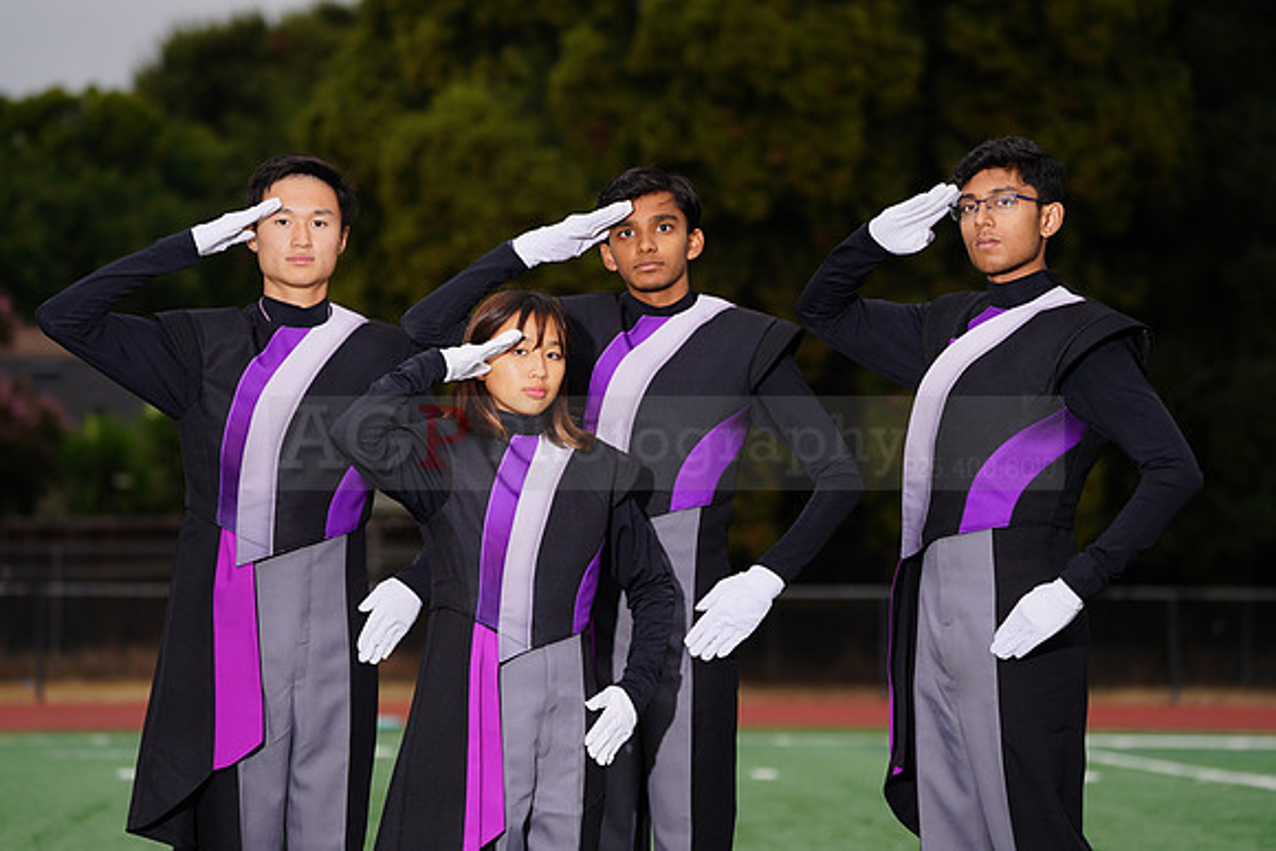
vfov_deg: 7.3
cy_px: 426
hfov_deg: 10.9
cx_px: 638
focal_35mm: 189
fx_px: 6700
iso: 200
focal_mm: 189
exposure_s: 1/200
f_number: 5.6
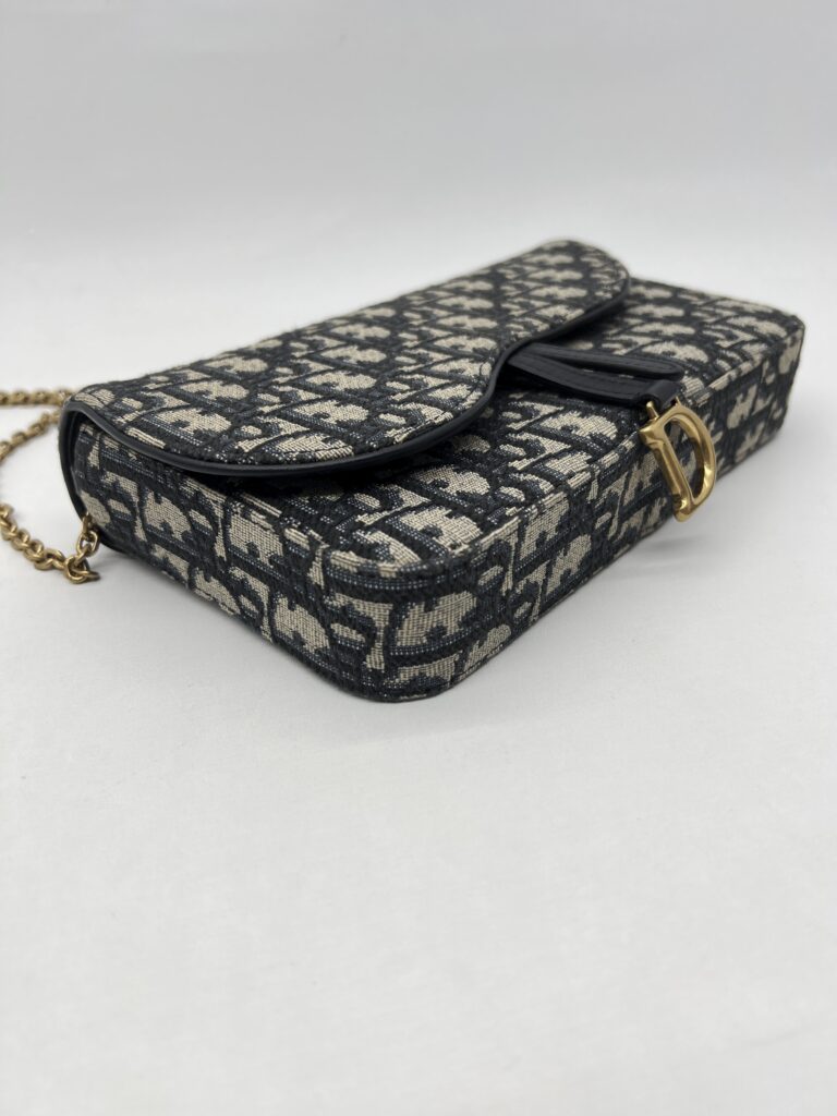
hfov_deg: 53.1
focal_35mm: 26
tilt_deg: -30.0
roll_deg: +1.6
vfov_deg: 67.3
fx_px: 838
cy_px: 558
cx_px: 418
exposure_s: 1/265
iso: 40
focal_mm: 5.7
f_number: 1.5
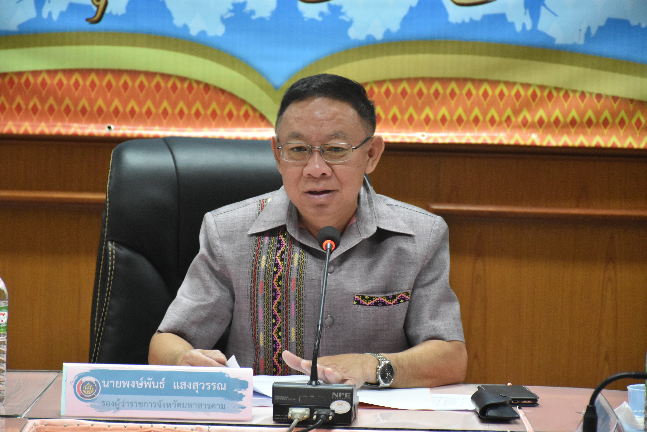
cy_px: 216
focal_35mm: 150
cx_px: 324
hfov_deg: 13.7
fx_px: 2696
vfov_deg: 9.1
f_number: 5.6
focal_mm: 100
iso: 3200
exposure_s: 1/100
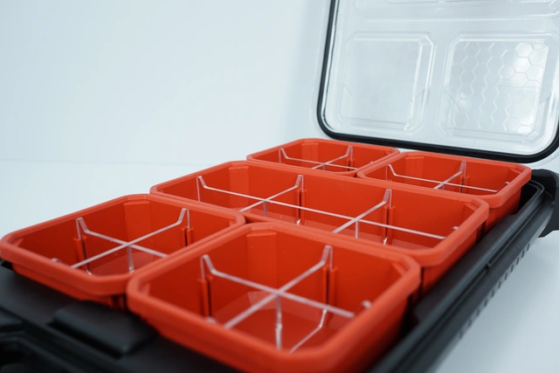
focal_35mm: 36
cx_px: 280
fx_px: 559
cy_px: 186
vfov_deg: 36.9
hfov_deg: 53.1
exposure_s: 1/60
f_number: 4
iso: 100
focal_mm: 24
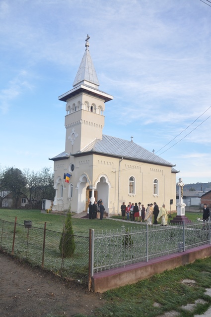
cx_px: 106
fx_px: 238
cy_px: 158
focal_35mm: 27
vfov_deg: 67.4
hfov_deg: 47.8
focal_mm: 18
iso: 200
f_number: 6.3
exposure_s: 1/160
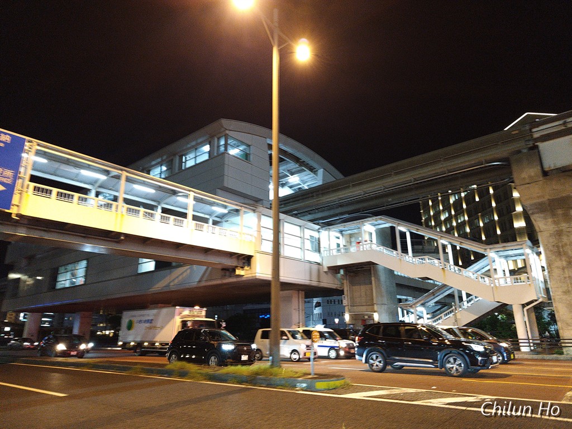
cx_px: 286
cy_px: 214
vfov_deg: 58.9
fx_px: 380
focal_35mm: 23
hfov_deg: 73.9
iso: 3200
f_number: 1.7
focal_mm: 6.07
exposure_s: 1/25
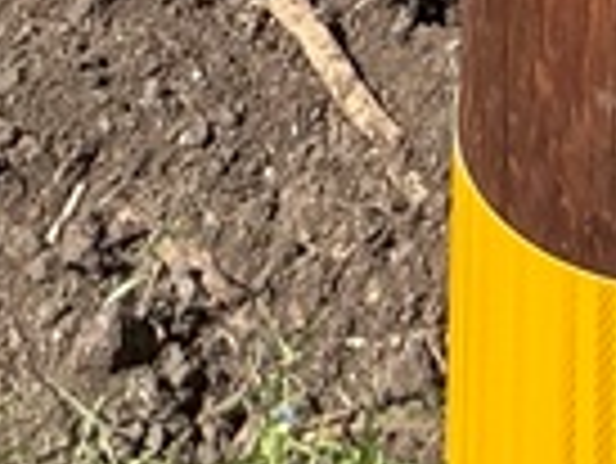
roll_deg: +0.5
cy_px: -1180
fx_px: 1835
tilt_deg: +1.9
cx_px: 773
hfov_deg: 18.0
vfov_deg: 9.1
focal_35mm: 103
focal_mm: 2.22
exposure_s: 1/1001
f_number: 2.2
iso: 50
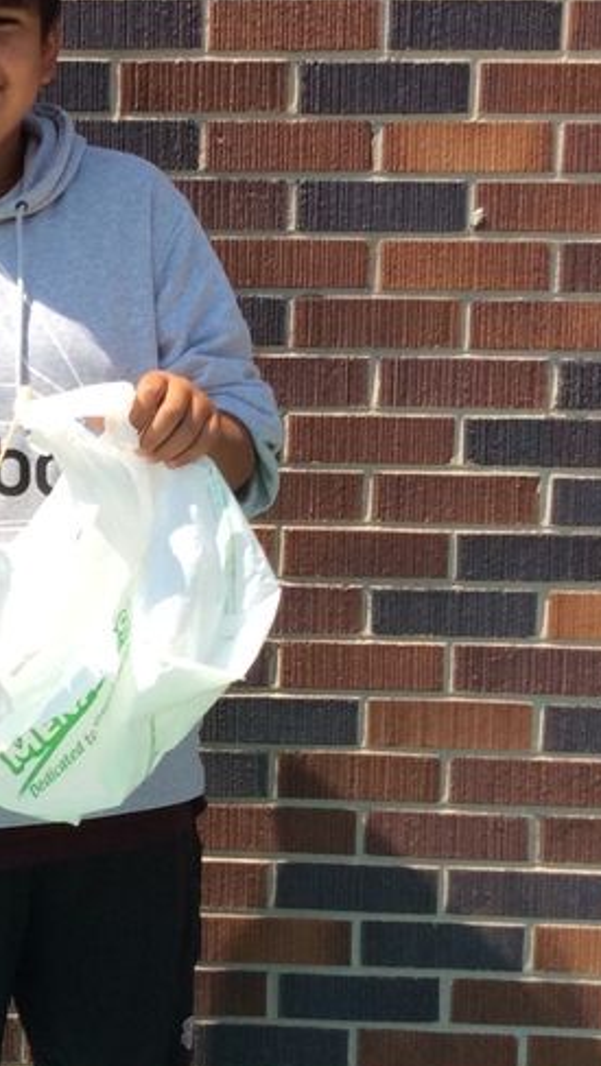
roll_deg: -1.8
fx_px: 2065
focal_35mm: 73
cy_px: 435
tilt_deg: -5.0
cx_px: -40
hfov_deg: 16.1
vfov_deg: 28.9
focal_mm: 3.3
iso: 32
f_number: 2.4
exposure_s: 1/1059
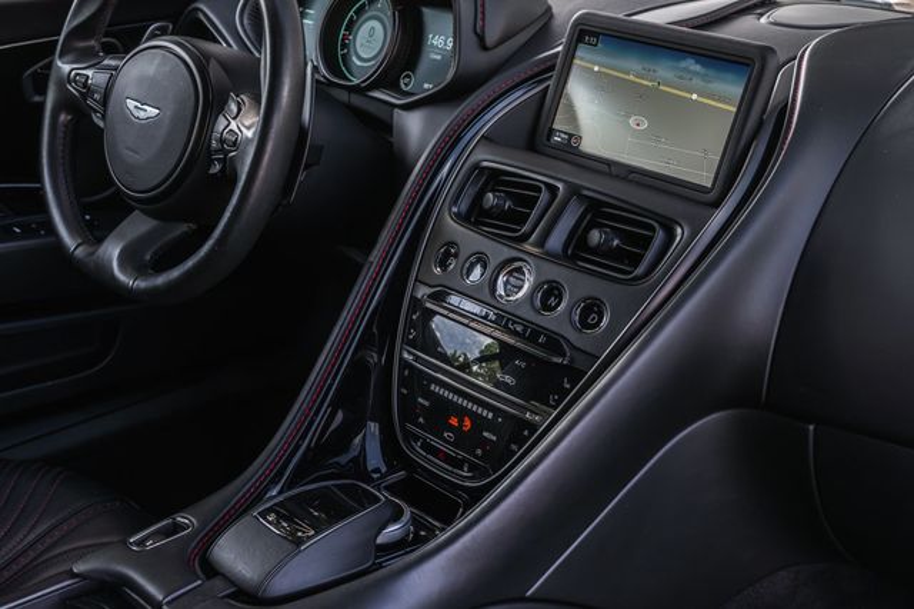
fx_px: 1227
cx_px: 457
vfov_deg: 27.8
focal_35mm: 48
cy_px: 302
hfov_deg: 40.9
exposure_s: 1/20
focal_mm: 40
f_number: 8
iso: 200
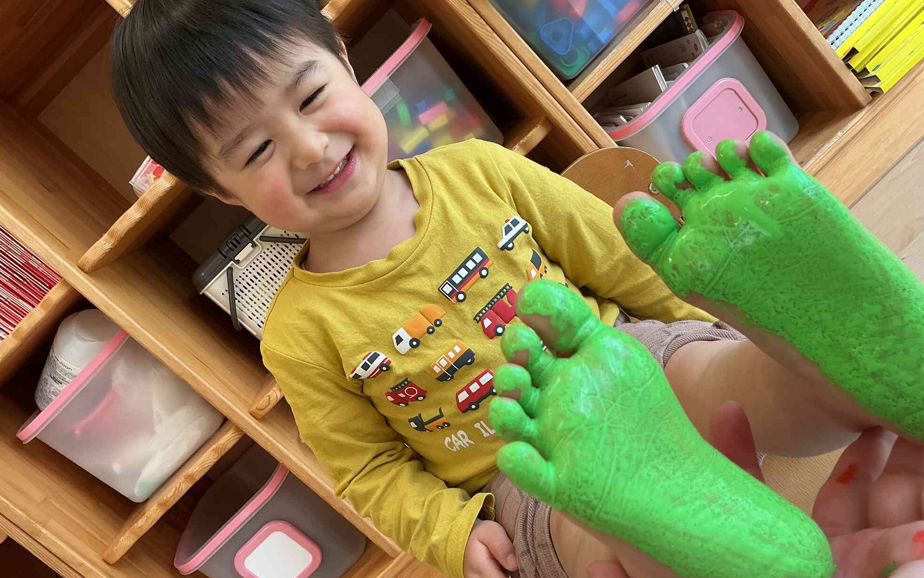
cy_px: 297
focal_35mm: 31
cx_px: 461
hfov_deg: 61.2
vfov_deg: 40.6
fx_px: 781
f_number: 1.8
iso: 32
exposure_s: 1/120
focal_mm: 3
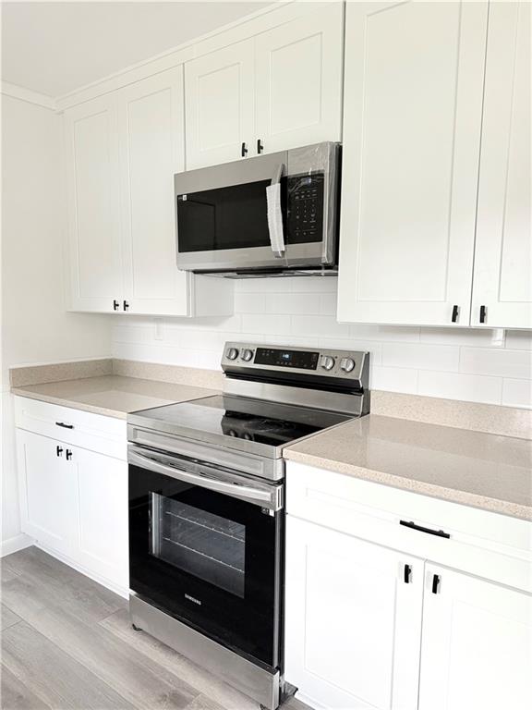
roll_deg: -0.6
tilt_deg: -5.6
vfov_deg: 71.6
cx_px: 266
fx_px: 492
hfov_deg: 56.8
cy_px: 355
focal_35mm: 24
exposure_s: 1/87
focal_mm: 6.76
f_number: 1.78
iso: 200
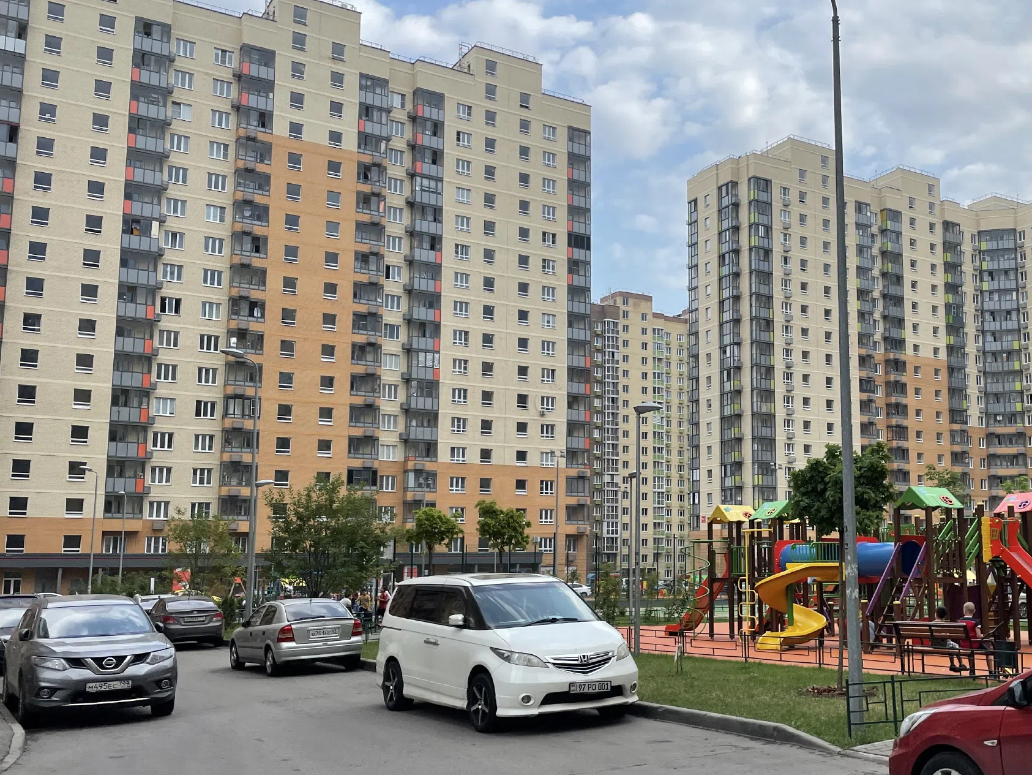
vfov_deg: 38.6
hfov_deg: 49.0
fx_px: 1103
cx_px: 717
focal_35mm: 37
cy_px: 422
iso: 32
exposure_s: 1/1247
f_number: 1.6
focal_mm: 4.2
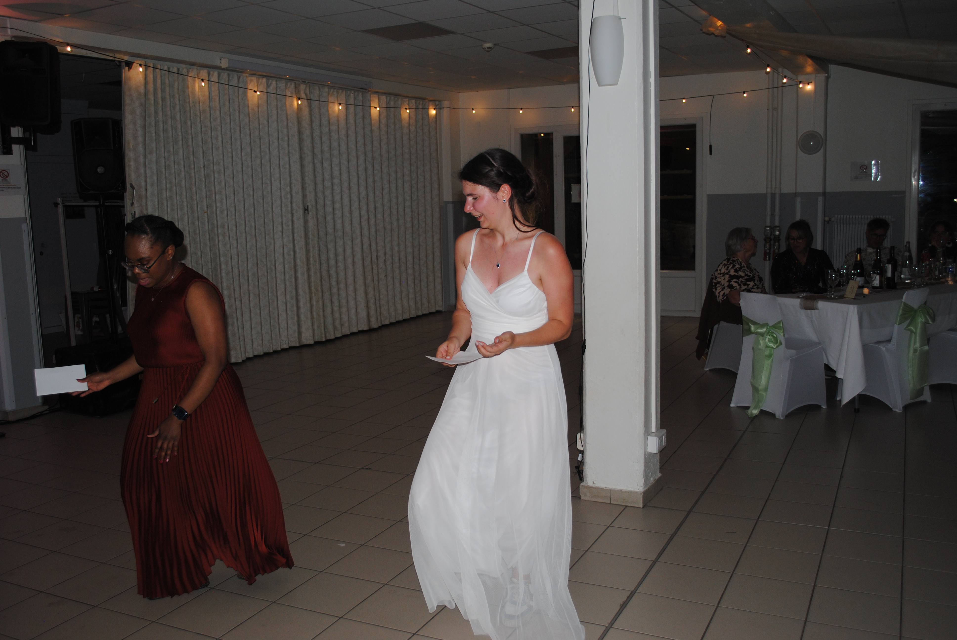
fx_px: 878
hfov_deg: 57.2
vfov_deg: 40.1
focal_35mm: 33
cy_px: 320
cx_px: 478
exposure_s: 1/60
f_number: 3.8
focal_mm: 22
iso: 200
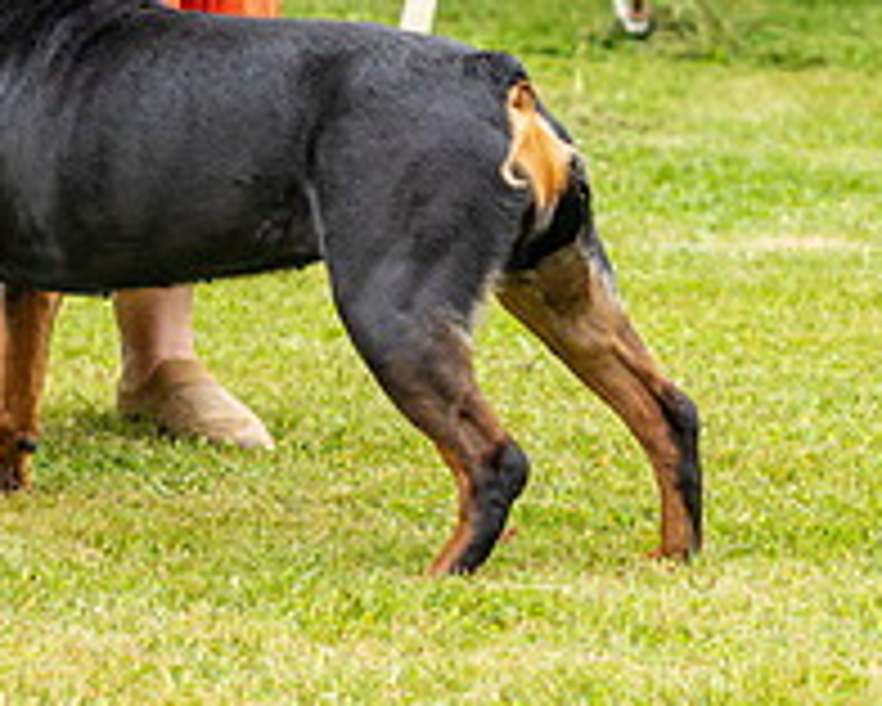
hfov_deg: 8.2
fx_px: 6085
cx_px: -106
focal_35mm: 233
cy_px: -283
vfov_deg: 6.6
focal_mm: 72
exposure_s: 1/800
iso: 1600
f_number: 4
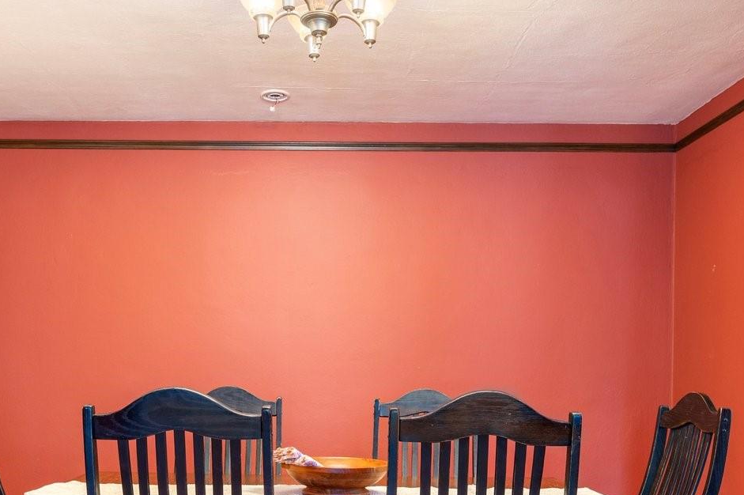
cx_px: 312
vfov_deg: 33.9
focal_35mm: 38
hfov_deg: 50.4
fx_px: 787
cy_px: 398
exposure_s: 1/60
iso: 250
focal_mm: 17.5
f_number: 8
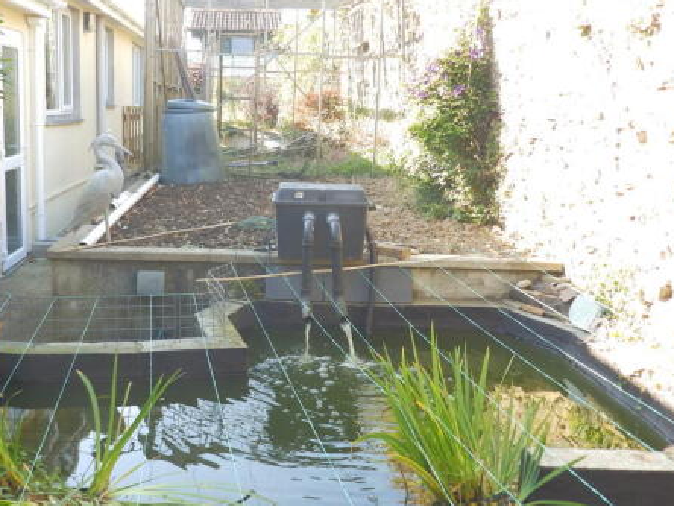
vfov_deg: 34.3
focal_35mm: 42
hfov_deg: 44.5
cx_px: 259
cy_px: 244
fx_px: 818
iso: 80
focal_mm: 5.7
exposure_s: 1/50
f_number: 3.7
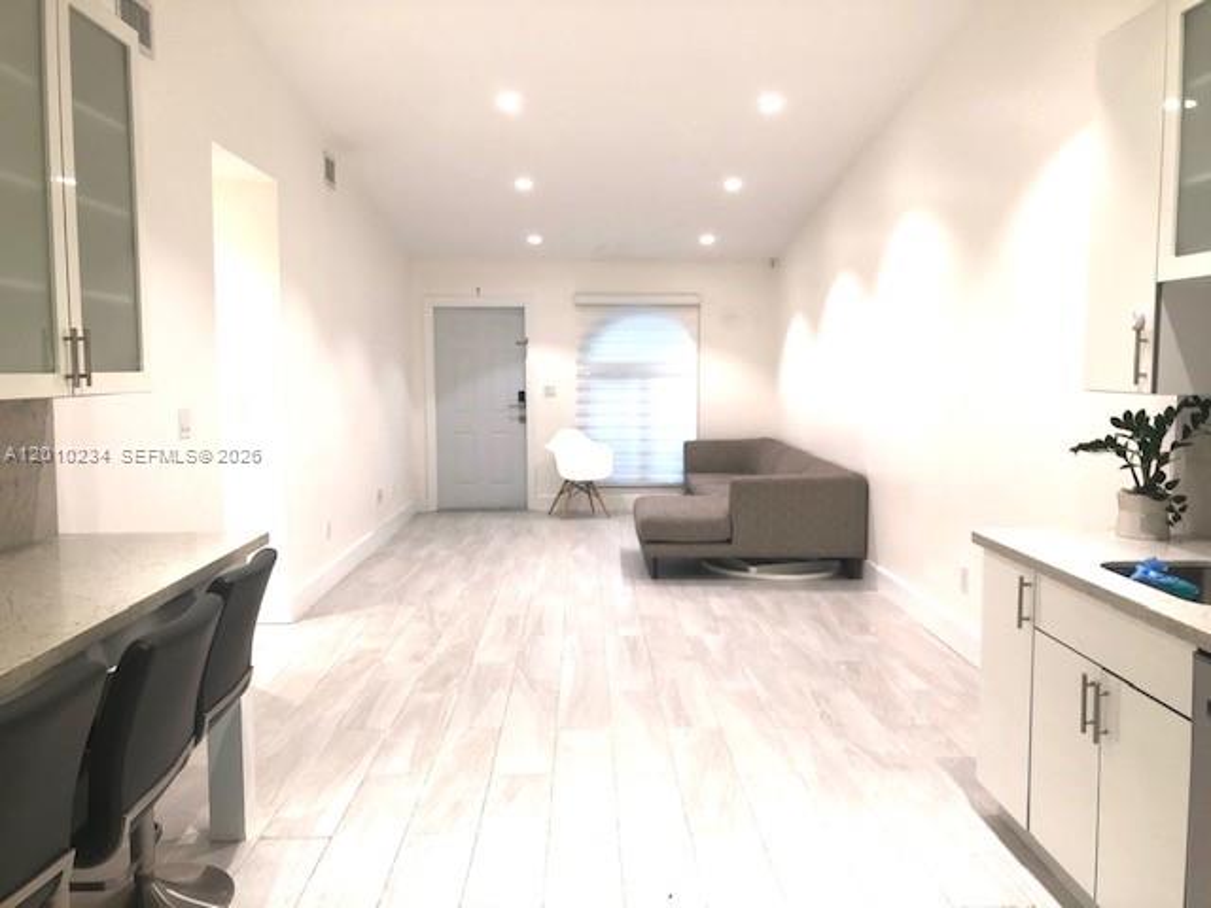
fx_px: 980
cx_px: 606
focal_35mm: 28
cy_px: 454
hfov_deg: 63.4
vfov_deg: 49.7
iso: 20
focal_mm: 3.99
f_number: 1.8
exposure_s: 1/19
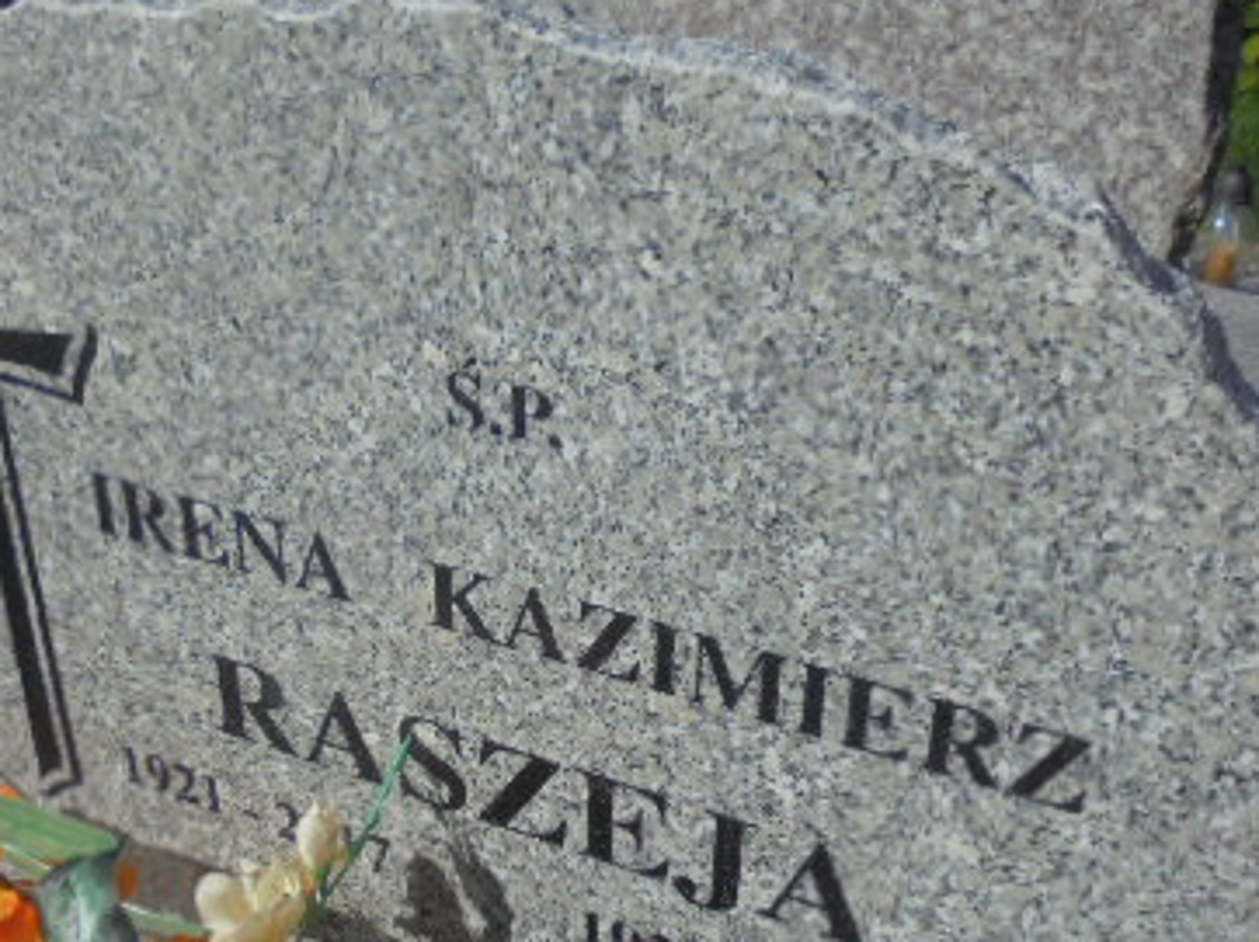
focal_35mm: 46
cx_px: 522
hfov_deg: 41.1
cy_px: 674
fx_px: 1672
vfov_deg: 31.1
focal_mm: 4.6
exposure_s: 1/250
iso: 100
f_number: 11.5
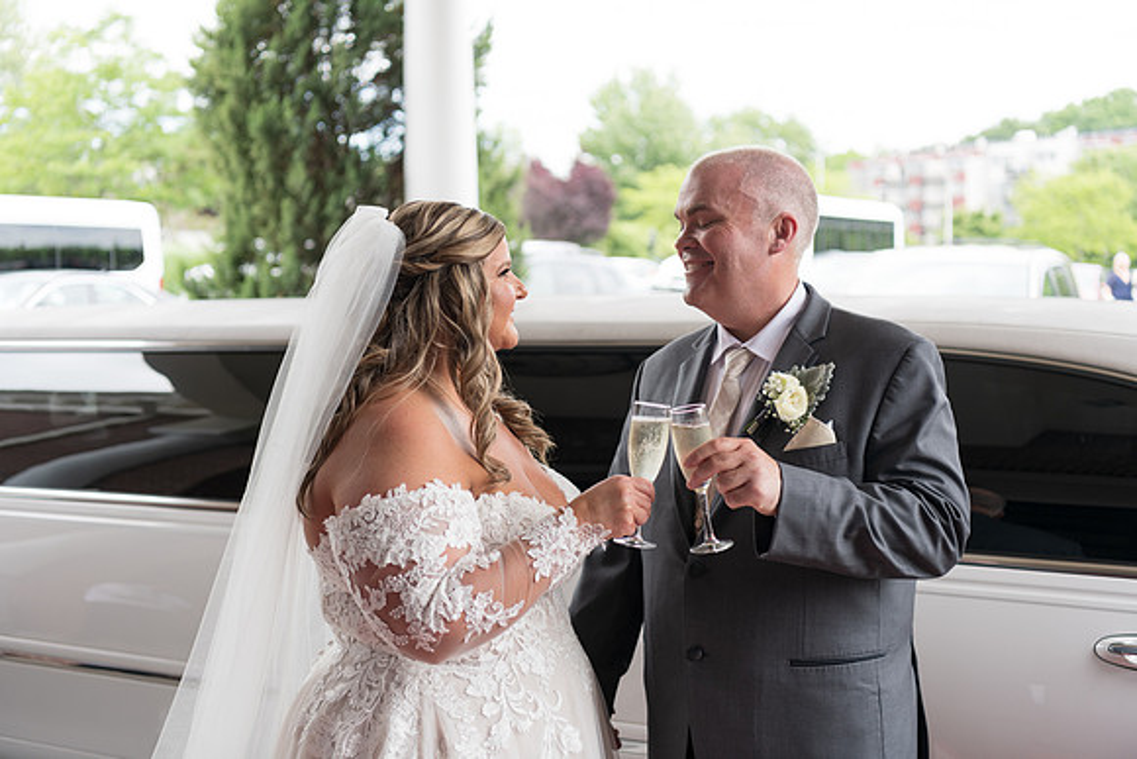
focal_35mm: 48
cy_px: 380
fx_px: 1516
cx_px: 568
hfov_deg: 41.1
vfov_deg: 28.1
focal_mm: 48
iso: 64
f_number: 2.8
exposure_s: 1/200
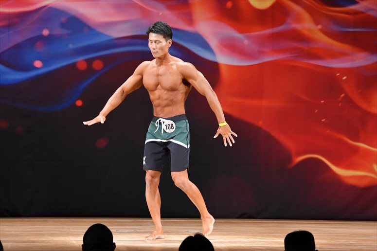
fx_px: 2512
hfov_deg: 8.6
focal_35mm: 240
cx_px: 188
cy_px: 126
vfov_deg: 5.7
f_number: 5.6
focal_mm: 160
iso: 3200
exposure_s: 1/400
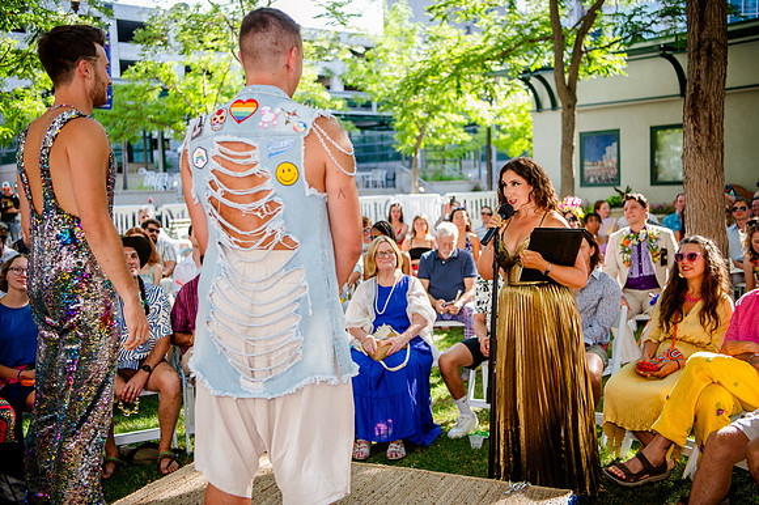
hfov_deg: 46.4
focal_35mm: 42
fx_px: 885
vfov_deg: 31.9
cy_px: 252
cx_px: 380
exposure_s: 1/200
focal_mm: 42
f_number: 2.8
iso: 200
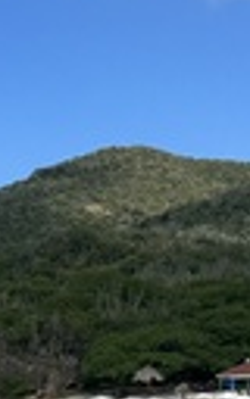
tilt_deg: -8.0
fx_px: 1297
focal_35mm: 119
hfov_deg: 11.0
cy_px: 455
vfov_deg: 16.9
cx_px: 94
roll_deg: +2.2
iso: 80
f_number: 1.78
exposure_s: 1/6211
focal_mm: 6.86
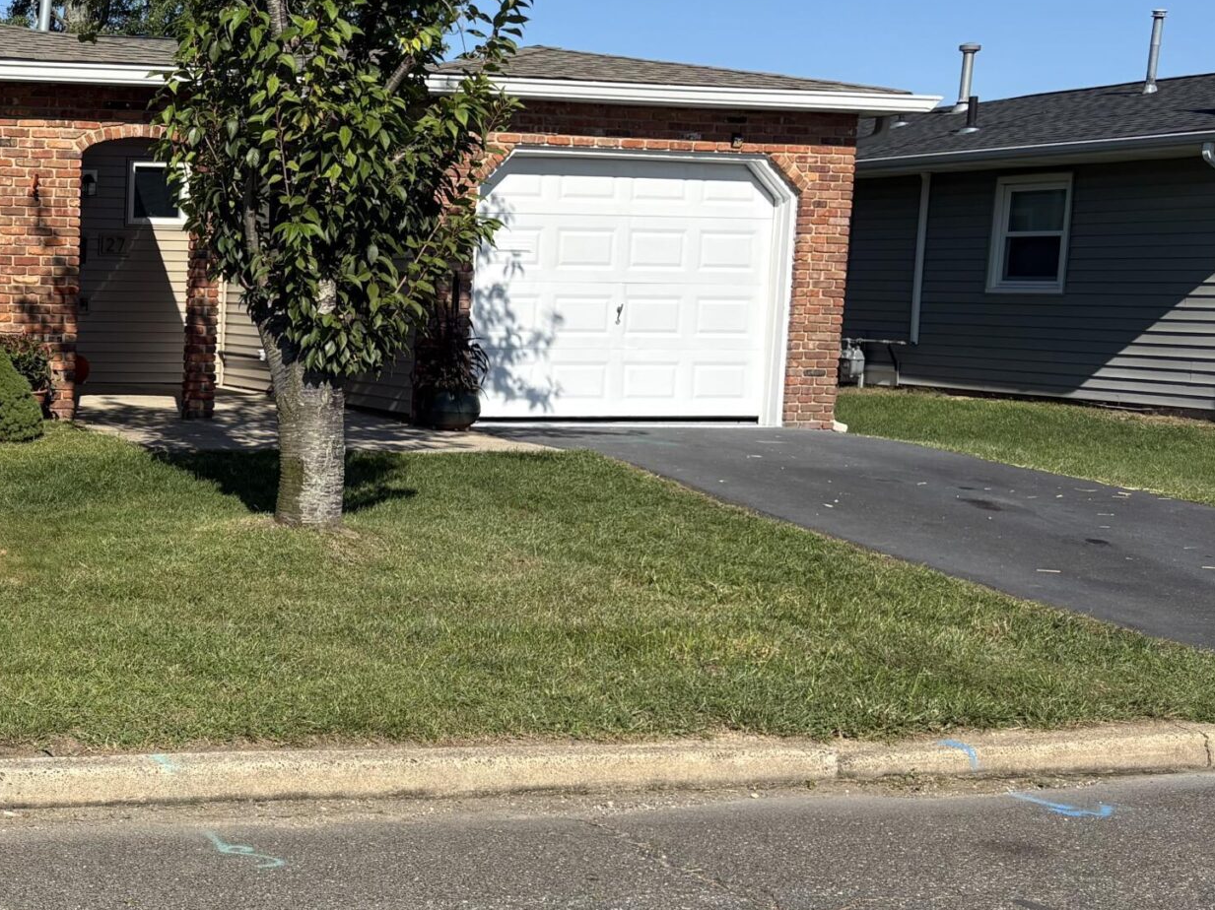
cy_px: 476
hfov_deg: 32.3
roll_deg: -0.4
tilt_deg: -6.1
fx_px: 1895
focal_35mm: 54
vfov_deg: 27.0
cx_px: -40
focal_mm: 5.96
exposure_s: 1/3623
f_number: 1.6
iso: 50
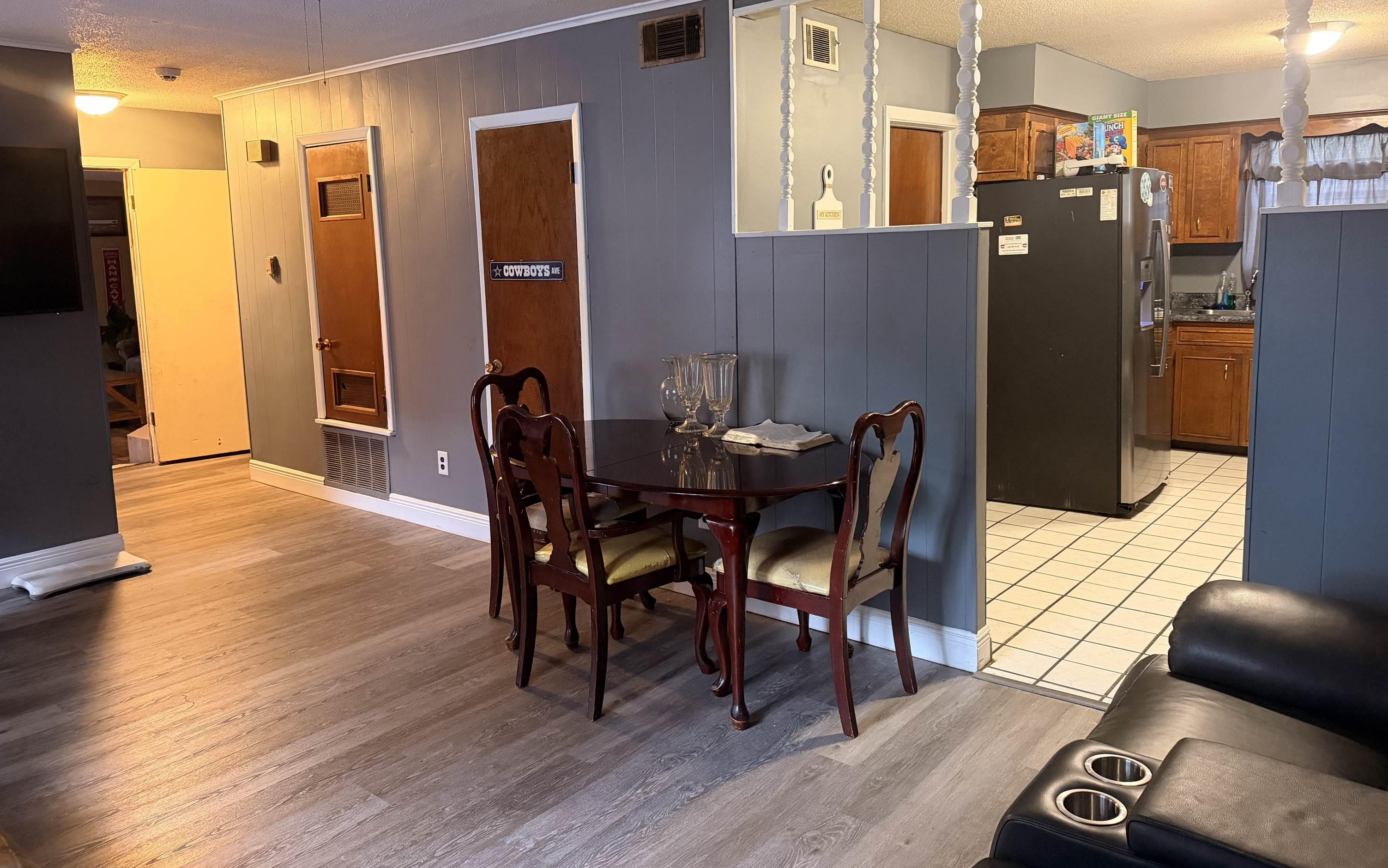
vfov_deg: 47.5
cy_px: 372
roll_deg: +1.6
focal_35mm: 26
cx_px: 689
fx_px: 984
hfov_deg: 70.4
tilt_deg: -7.4
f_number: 1.78
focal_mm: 6.76
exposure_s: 1/60
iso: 640
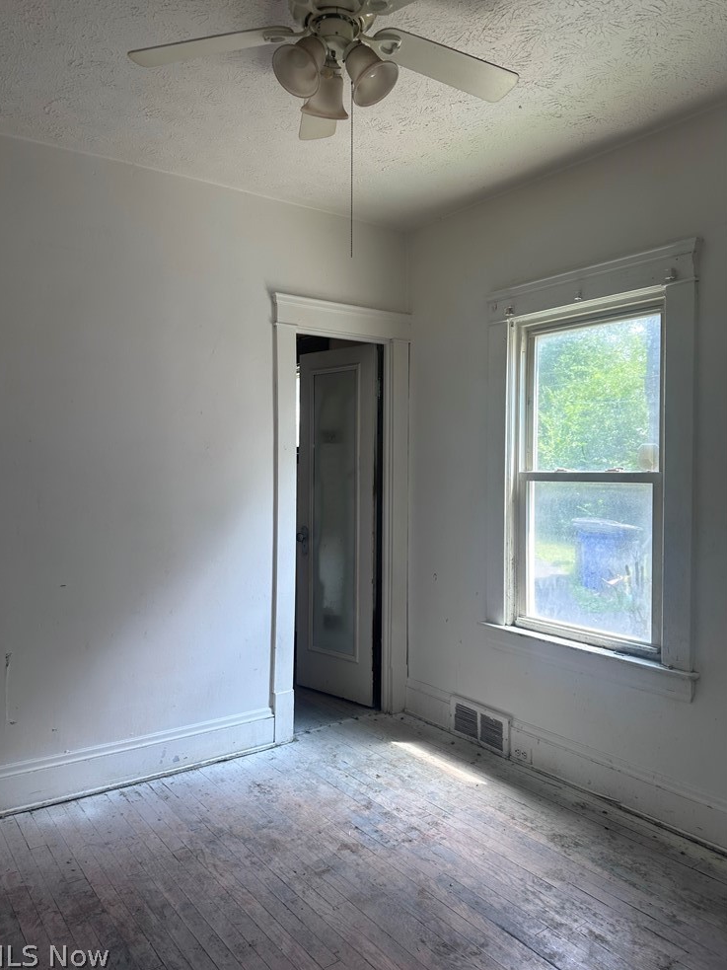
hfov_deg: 54.9
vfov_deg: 69.4
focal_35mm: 25
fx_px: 700
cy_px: 474
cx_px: 352
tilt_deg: +0.2
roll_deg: -0.6
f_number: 1.78
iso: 80
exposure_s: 1/150
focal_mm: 6.86
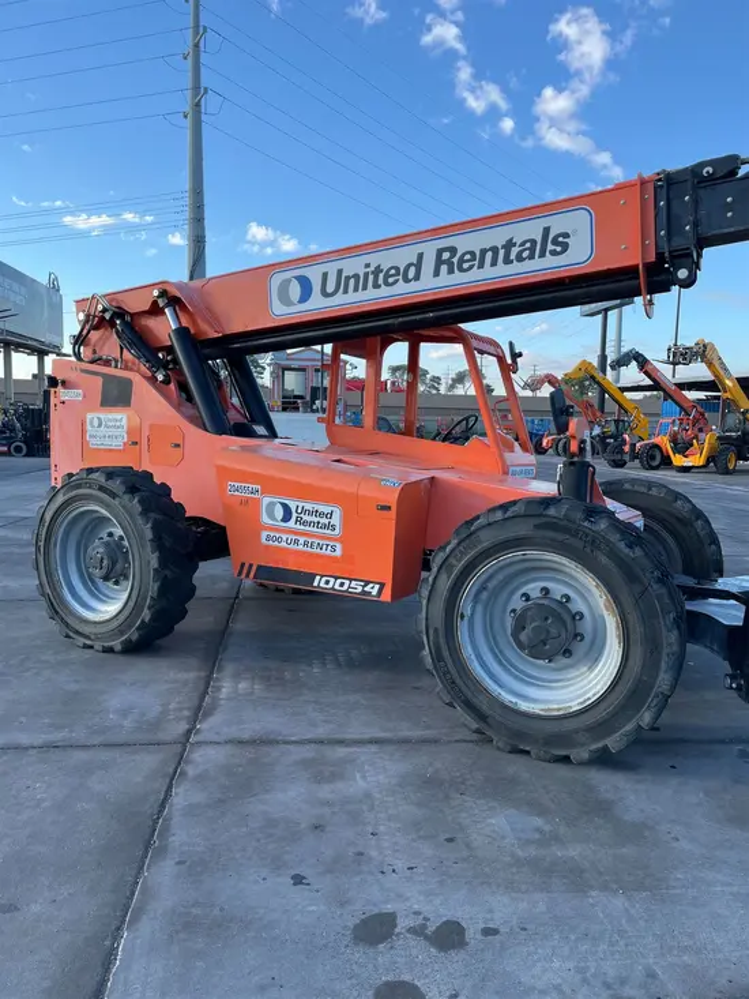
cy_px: 500
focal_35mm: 26
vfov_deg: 67.3
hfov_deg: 53.1
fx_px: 750
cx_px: 374
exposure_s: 1/898
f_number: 1.6
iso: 50
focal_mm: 5.1
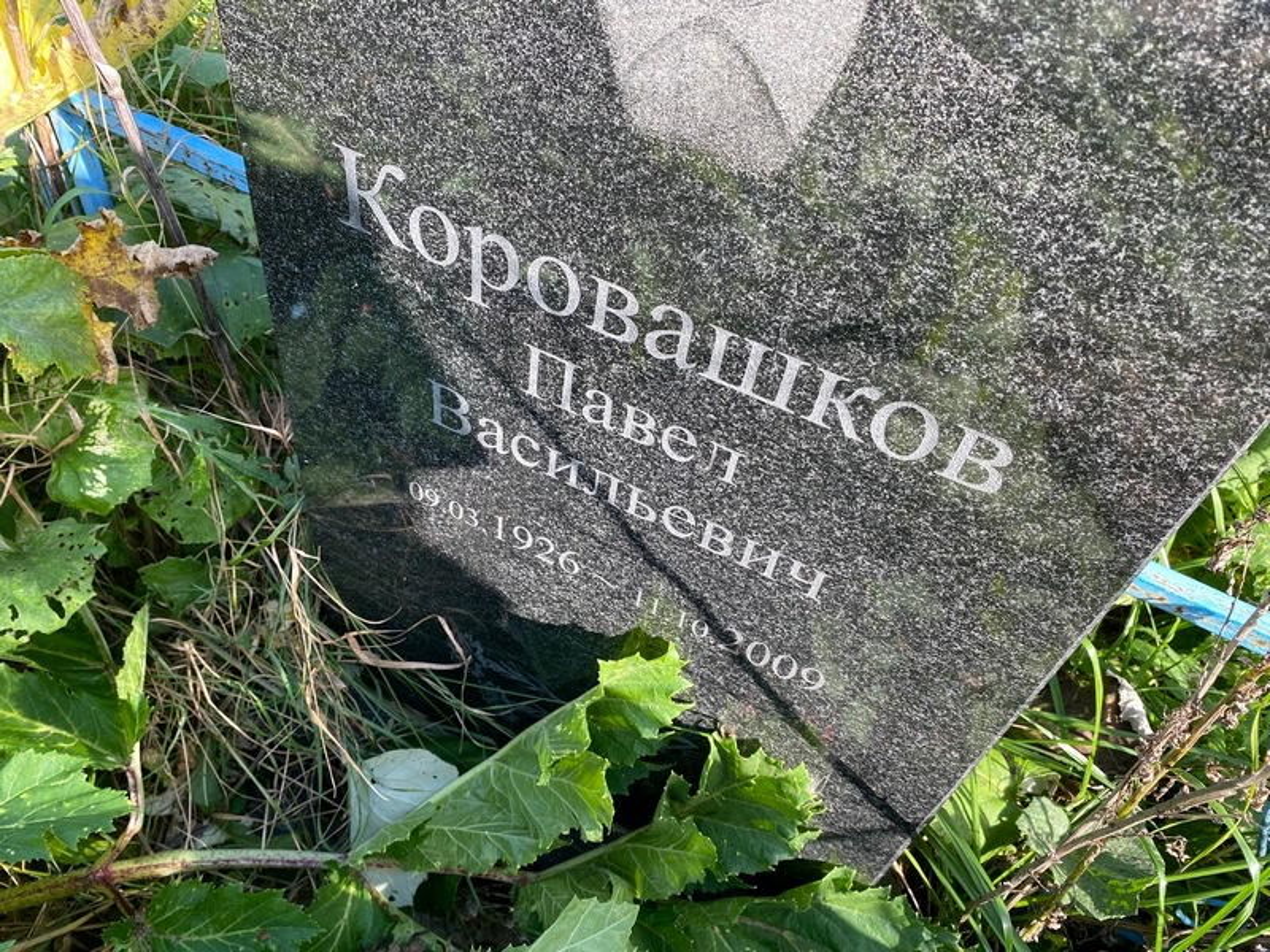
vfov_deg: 53.1
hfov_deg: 67.3
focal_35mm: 26
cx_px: 635
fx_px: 954
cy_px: 476
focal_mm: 4.25
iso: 32
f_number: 1.8
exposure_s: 1/225
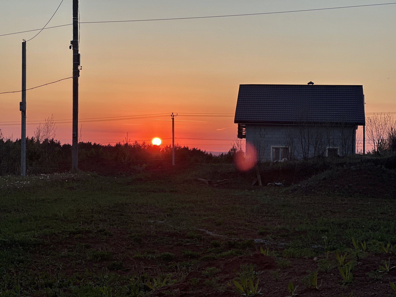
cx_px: 198
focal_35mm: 77
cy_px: 148
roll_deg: -1.1
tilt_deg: +0.4
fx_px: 881
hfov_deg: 25.3
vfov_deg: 19.1
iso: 32
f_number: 2.8
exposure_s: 1/206
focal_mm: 9
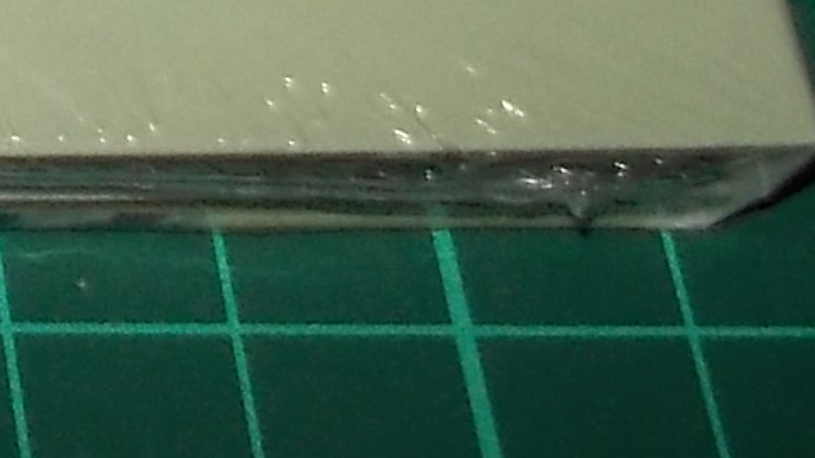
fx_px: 3220
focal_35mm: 149
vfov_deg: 7.6
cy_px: -642
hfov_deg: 12.7
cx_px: -778
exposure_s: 1/30
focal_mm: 4.1
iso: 200
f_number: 3.3
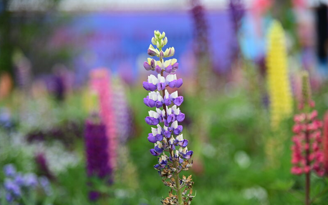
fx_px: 965
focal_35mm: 108
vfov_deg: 12.1
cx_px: 163
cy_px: 109
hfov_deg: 19.3
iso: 200
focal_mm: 105
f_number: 4
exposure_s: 1/800
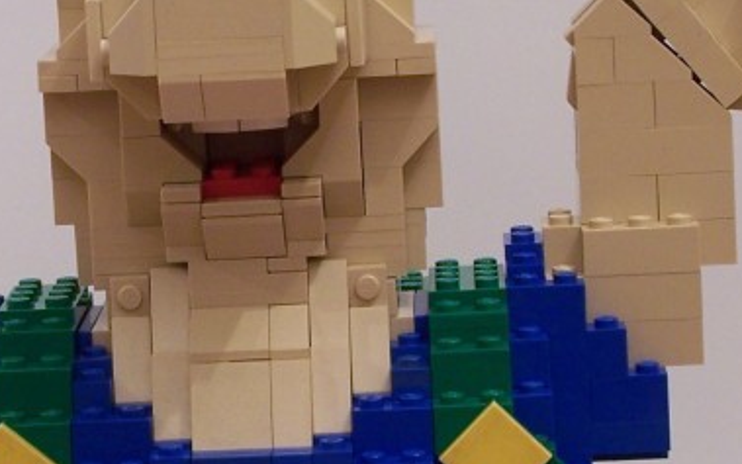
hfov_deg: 10.9
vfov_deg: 6.8
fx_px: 3883
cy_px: 309
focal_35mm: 192
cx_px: 268
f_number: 3.2
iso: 80
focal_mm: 11.1
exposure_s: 1/3
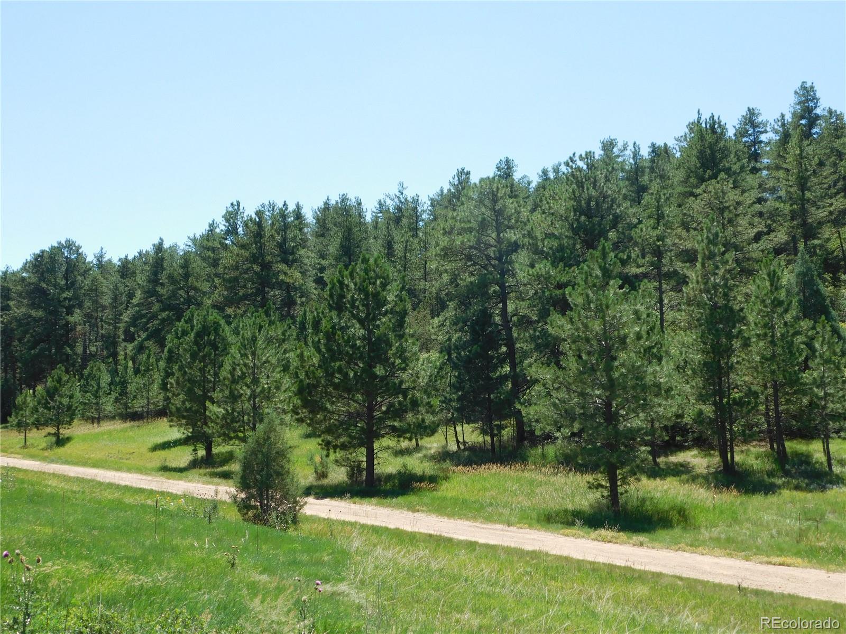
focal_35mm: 45
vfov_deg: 32.2
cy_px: 317
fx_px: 1100
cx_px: 423
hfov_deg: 42.1
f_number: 3.7
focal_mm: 8
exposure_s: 1/640
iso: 125
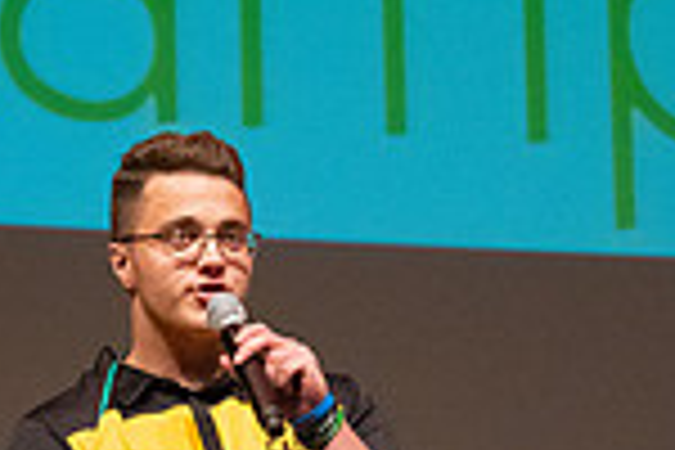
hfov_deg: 9.1
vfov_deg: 6.0
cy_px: 704
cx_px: 261
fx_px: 4218
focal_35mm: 225
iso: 6400
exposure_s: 1/250
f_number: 5
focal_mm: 58
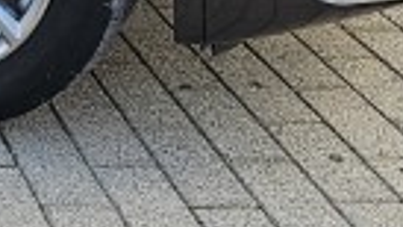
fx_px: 1250
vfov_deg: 9.5
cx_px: -329
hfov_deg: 15.6
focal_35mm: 117
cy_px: -268
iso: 64
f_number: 1.7
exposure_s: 1/359
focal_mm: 6.3
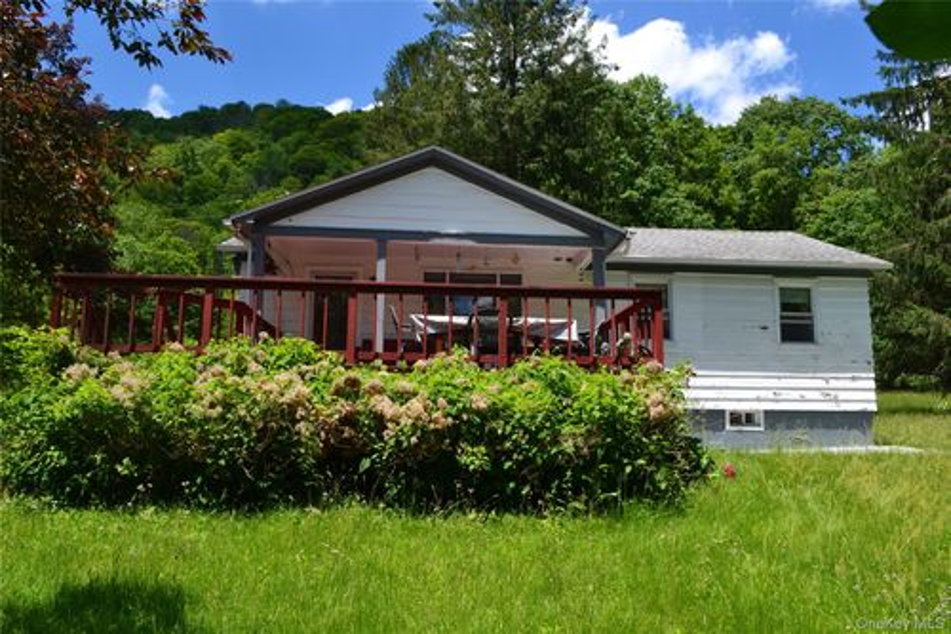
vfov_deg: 43.6
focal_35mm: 30
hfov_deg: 61.9
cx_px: 476
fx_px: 792
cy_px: 317
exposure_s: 1/320
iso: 400
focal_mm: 20
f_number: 10
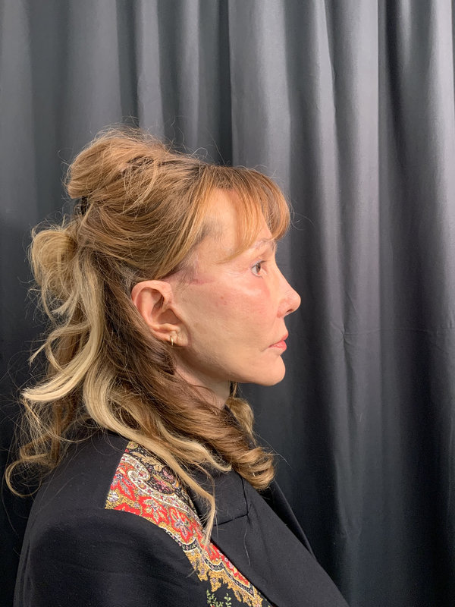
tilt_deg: +0.6
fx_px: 508
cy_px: 304
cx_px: 228
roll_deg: +0.8
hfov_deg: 48.2
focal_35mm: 29
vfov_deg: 61.7
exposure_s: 1/60
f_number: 1.8
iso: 40
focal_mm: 3
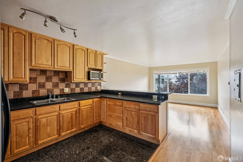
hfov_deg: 96.7
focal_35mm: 16
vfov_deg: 73.7
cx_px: 122
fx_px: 108
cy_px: 81
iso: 640
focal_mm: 16
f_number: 8
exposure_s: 1/40
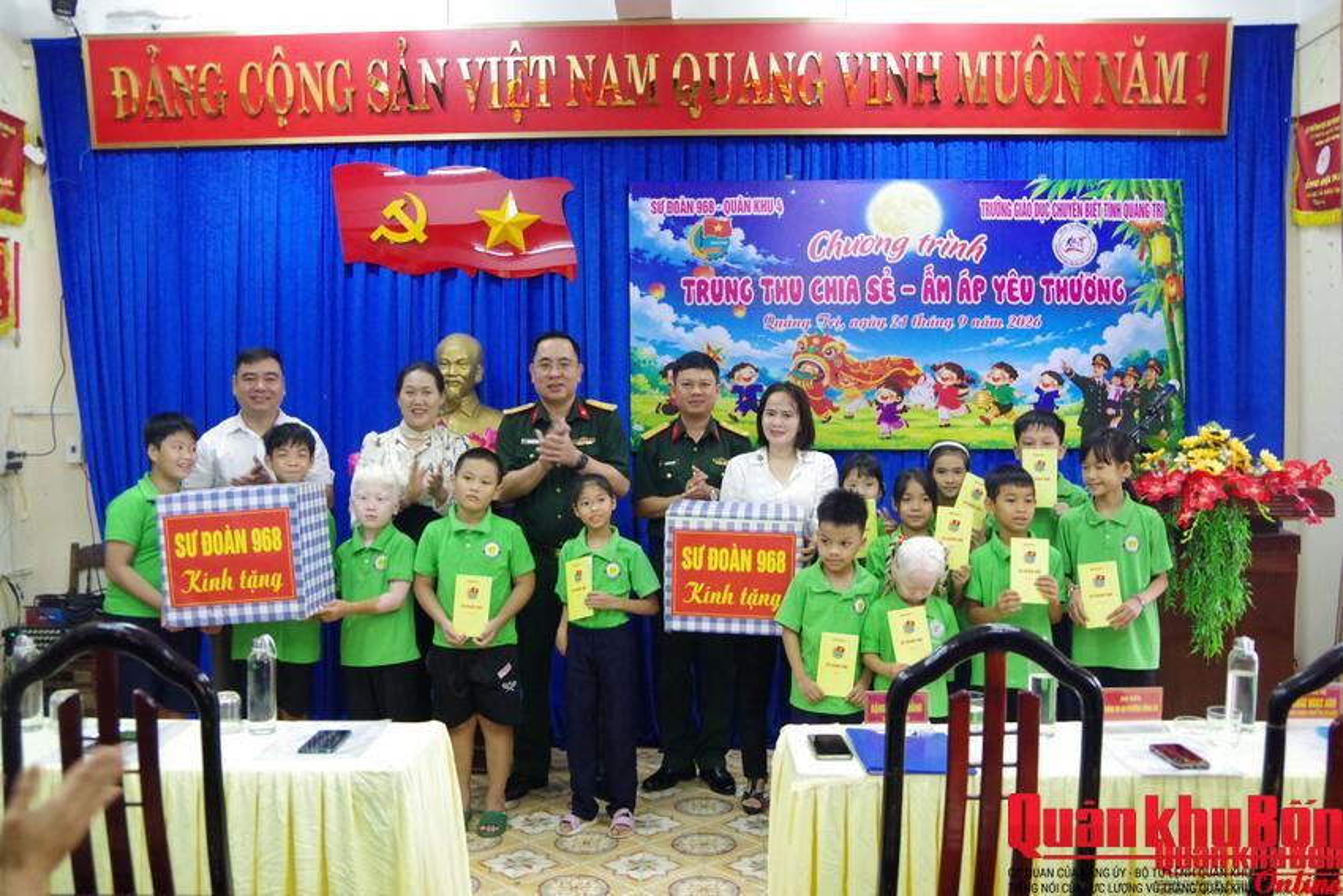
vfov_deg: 42.3
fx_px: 1157
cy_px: 448
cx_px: 672
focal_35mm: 31
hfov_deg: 60.3
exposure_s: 1/50
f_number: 5.6
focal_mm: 21
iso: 6400
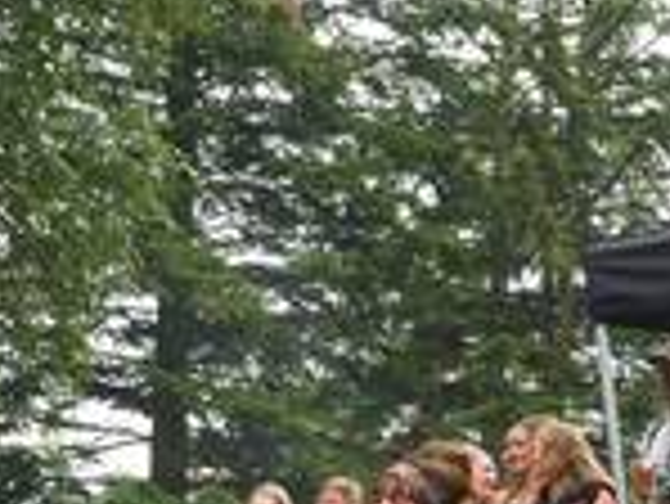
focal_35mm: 93
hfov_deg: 20.4
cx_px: 666
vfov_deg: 15.1
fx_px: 1801
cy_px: 682
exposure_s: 1/250
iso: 400
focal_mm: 20
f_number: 8
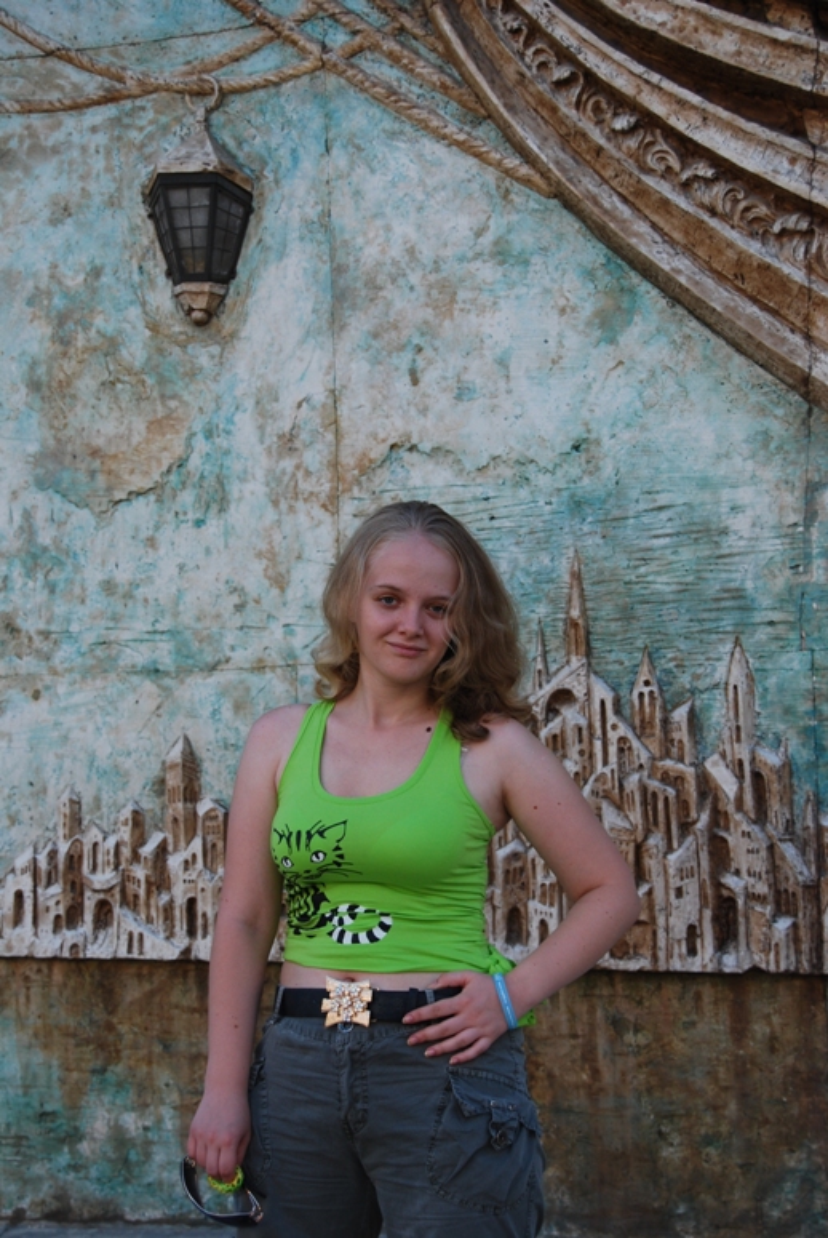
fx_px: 2374
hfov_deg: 19.8
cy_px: 619
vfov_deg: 29.2
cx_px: 414
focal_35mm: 69
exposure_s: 1/125
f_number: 5.6
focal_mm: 46
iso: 180
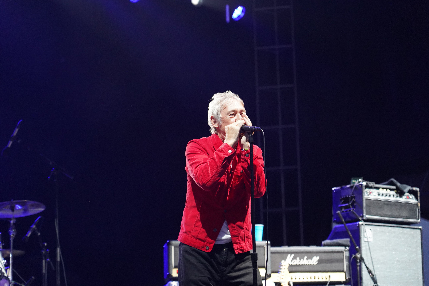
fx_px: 1251
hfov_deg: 19.5
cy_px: 143
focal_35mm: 105
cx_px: 214
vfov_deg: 13.0
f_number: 4
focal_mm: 105
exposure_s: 1/160
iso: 5000
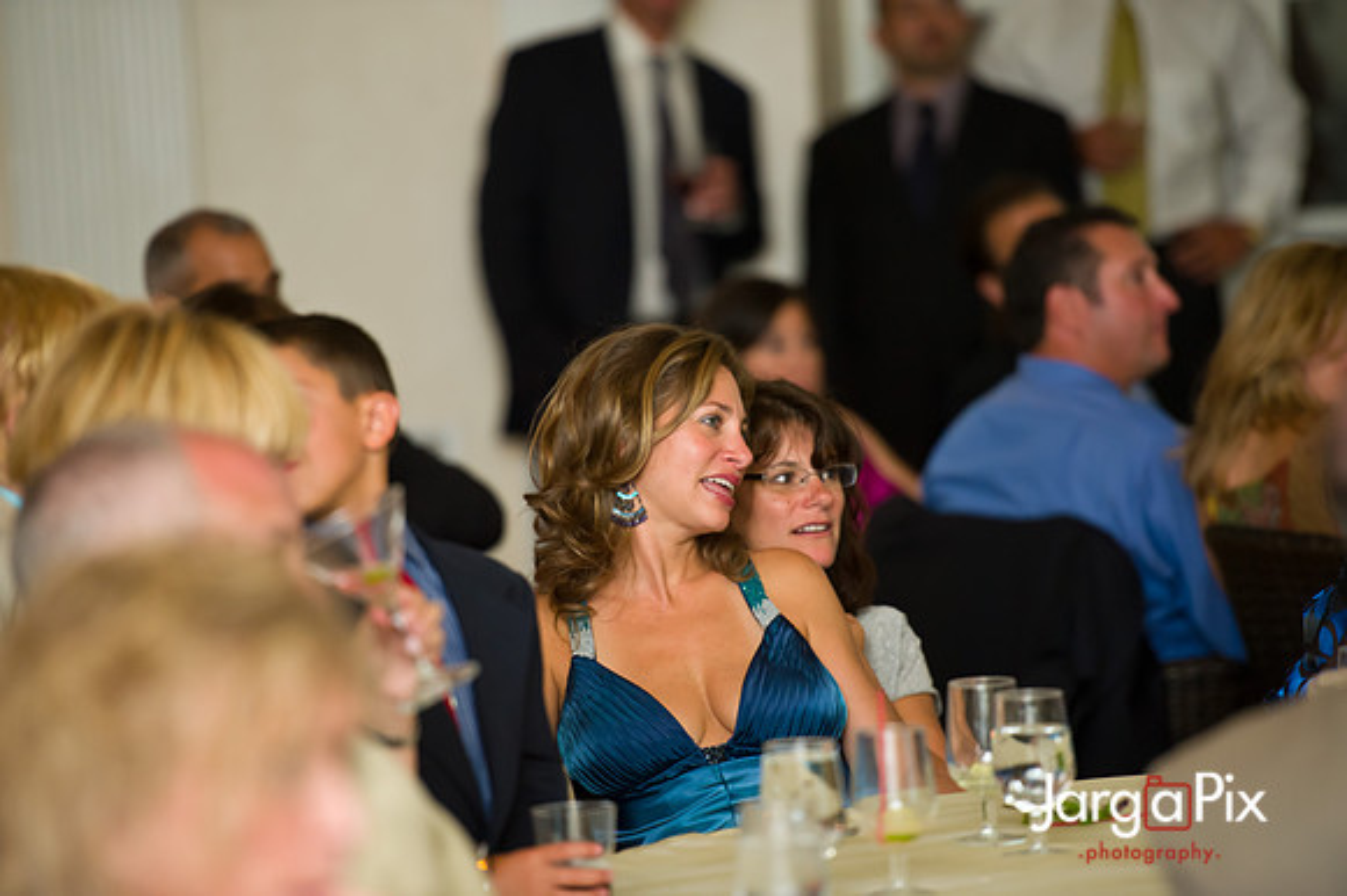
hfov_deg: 10.3
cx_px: 674
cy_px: 448
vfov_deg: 6.9
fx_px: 7479
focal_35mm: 200
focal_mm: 200
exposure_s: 1/50
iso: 1600
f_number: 2.8
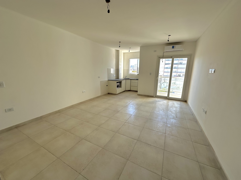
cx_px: 120
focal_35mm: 14
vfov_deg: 85.7
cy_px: 90
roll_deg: -1.7
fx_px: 97
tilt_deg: -11.5
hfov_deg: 102.1
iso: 40
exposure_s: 1/160
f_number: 2.2
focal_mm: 2.22
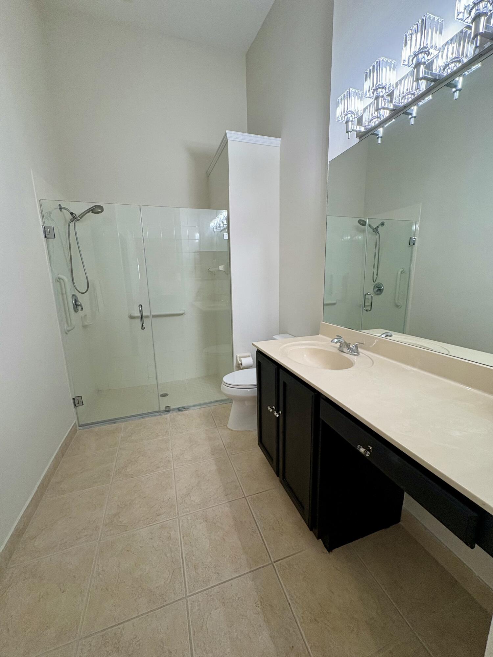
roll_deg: +1.3
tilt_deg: -11.4
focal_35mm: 14
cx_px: 246
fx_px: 266
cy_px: 328
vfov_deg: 102.1
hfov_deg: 85.7
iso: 200
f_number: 2.2
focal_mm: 2.22
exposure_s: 1/120
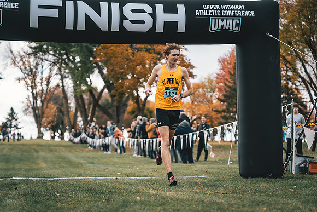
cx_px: 158
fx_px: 630
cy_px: 106
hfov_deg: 28.2
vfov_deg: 19.1
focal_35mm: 72
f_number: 2
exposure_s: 1/3200
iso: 200
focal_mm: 70
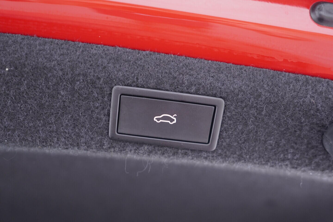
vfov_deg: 36.9
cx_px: 166
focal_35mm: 36
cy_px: 111
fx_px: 333
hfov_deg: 53.1
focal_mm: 24
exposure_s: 1/40
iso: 640
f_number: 2.8
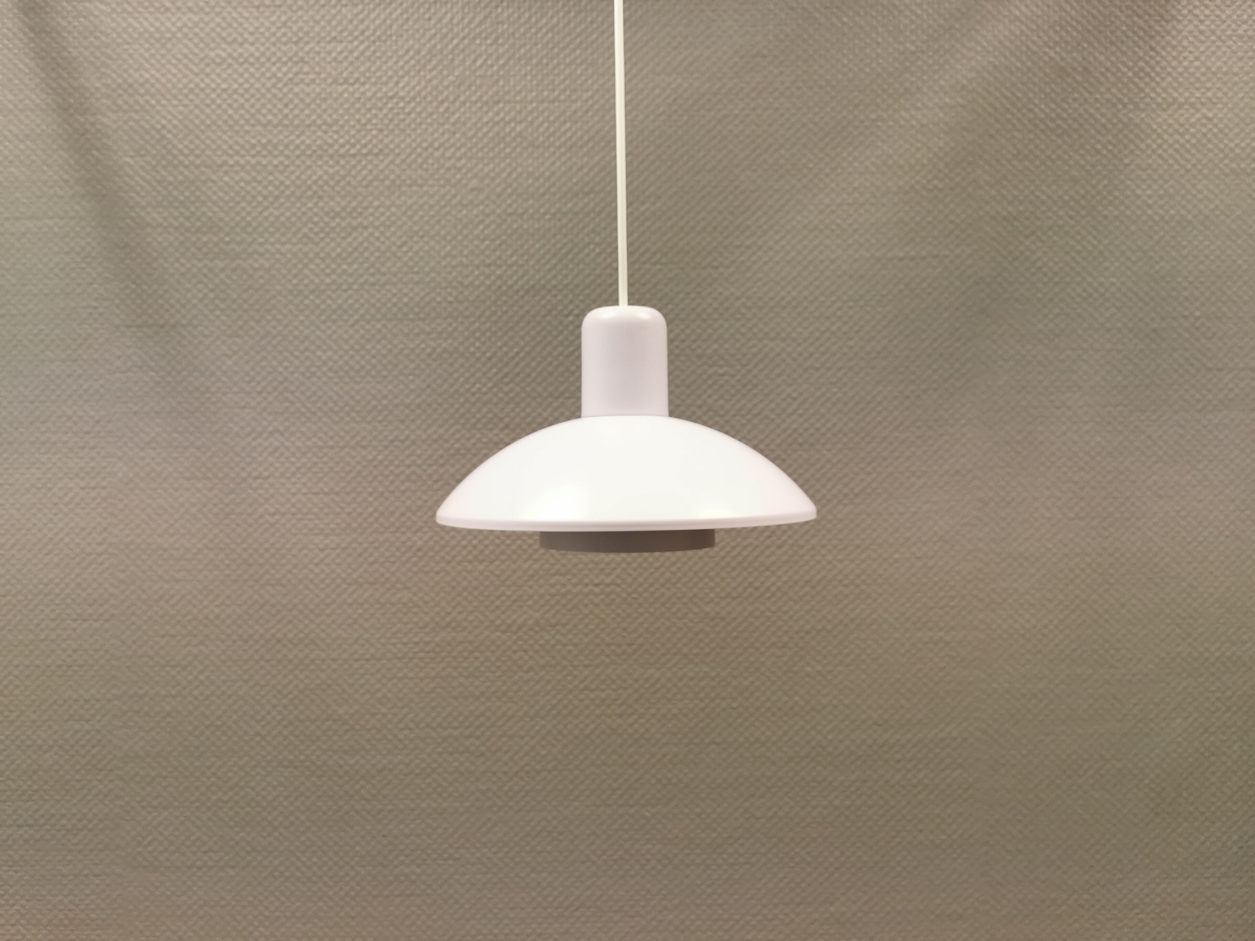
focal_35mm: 27
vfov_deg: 51.4
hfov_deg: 65.3
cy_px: 470
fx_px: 979
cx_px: 628
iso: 200
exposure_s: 1/60
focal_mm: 5.56
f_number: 1.6
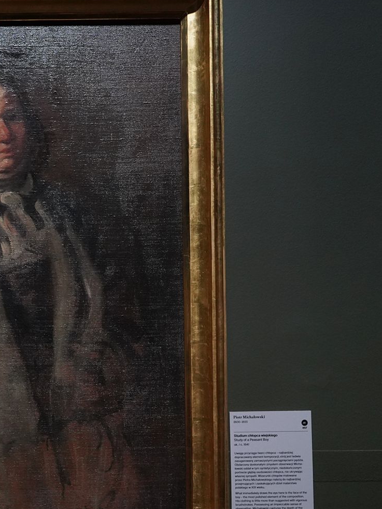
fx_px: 691
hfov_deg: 28.9
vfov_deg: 40.3
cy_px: 296
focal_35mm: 47
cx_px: -2
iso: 3200
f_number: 3.5
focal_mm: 24
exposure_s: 1/80
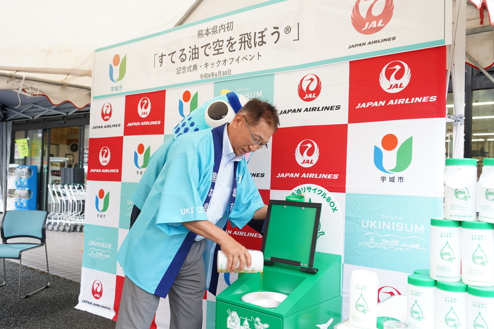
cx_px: 247
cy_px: 164
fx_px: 425
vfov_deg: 42.3
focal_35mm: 31
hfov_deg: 60.3
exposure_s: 1/160
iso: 400
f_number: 5
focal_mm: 31
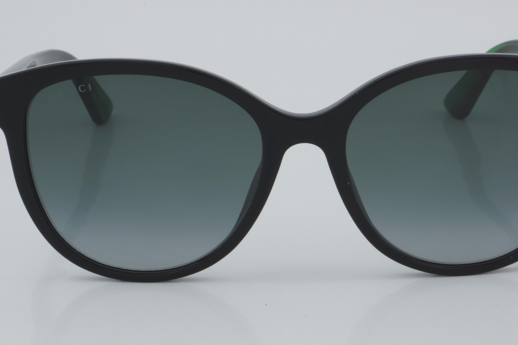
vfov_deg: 13.3
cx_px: 300
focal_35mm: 103
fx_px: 1477
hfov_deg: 19.9
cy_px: 167
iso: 100
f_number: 32
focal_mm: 55
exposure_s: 1/4
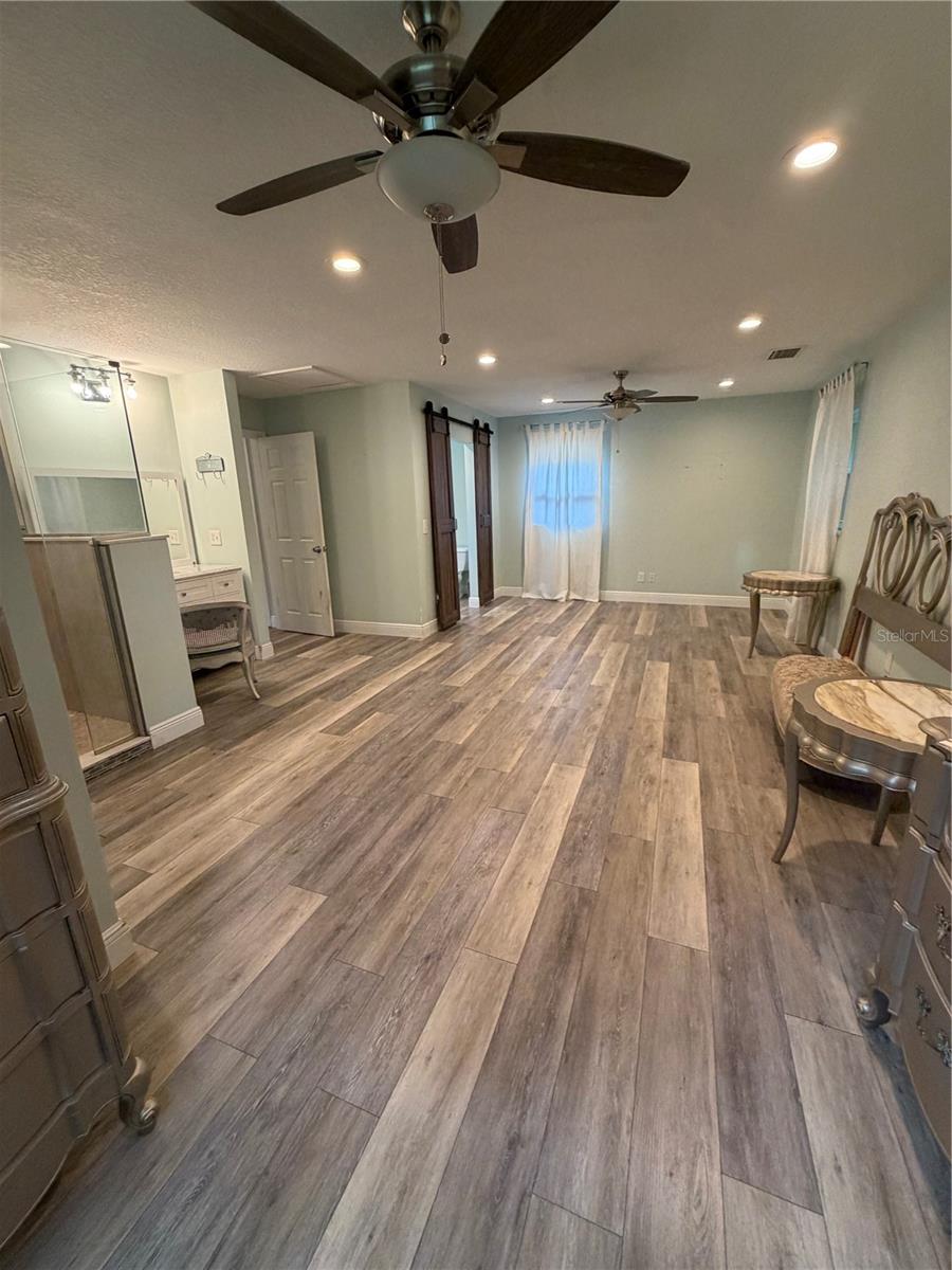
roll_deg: +1.7
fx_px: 513
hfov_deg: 85.7
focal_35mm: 14
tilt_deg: -13.9
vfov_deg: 102.1
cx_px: 476
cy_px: 635
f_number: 2.2
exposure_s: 1/60
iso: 250
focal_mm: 2.22
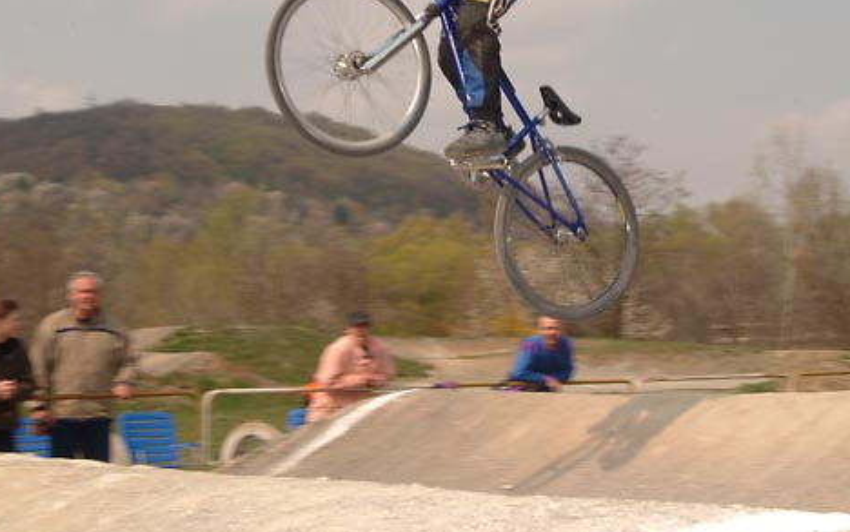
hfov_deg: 30.1
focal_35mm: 68
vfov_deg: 19.1
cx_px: 532
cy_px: 159
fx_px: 1576
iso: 100
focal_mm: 26
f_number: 11
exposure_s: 1/125
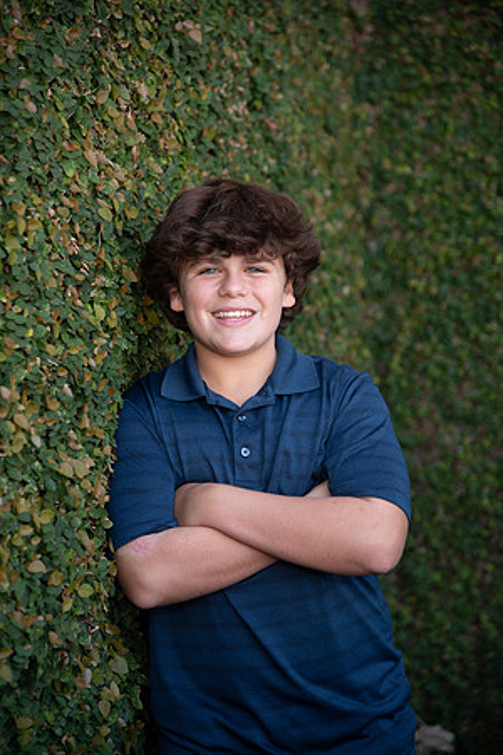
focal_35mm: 105
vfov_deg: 19.5
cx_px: 252
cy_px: 378
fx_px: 2200
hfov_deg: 13.0
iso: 640
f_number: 4
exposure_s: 1/250
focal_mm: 105
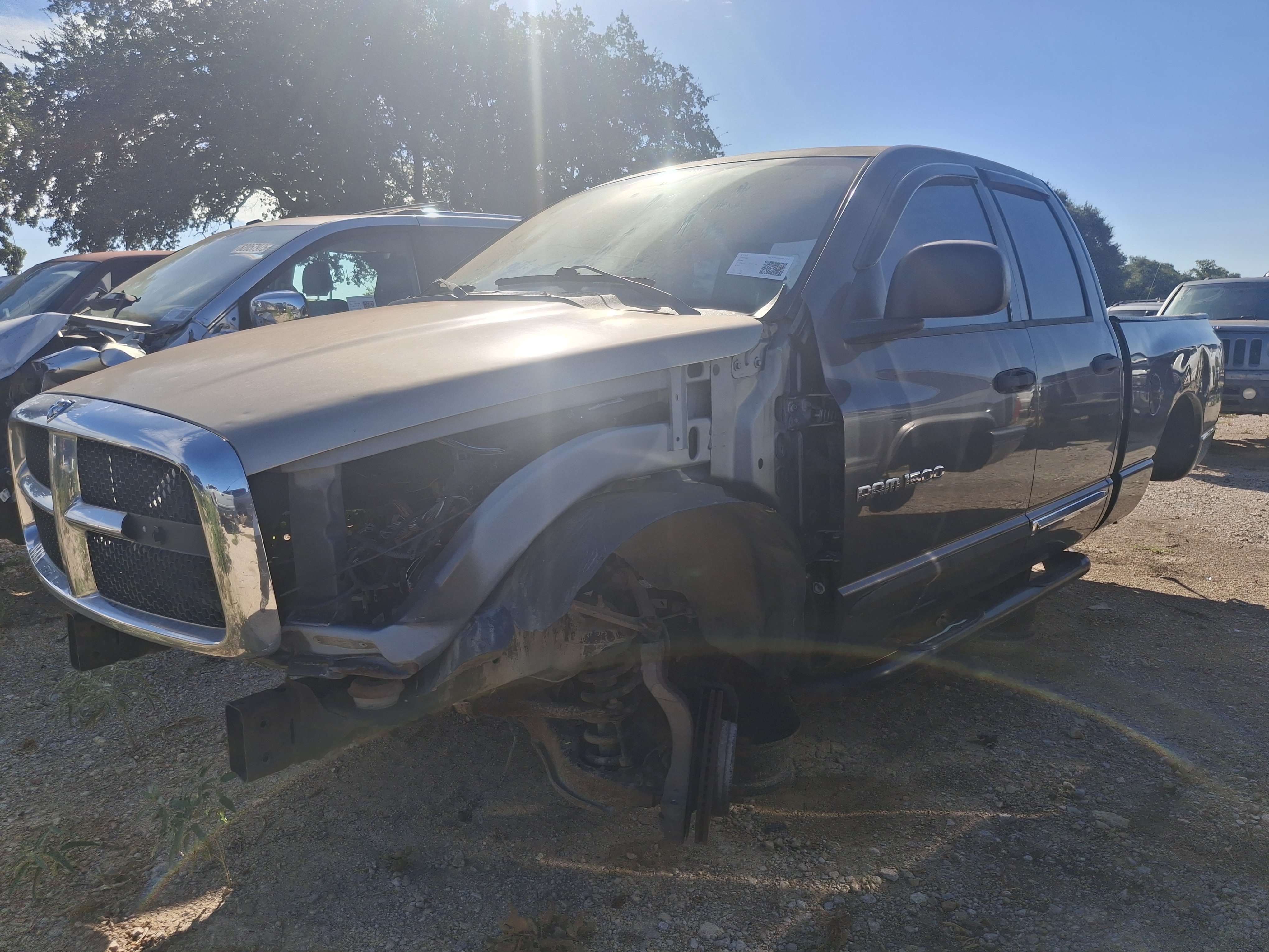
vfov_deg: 54.9
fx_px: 916
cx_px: 634
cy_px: 476
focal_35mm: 25
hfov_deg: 69.4
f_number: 1.8
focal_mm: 4.69
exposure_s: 1/3106
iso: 32
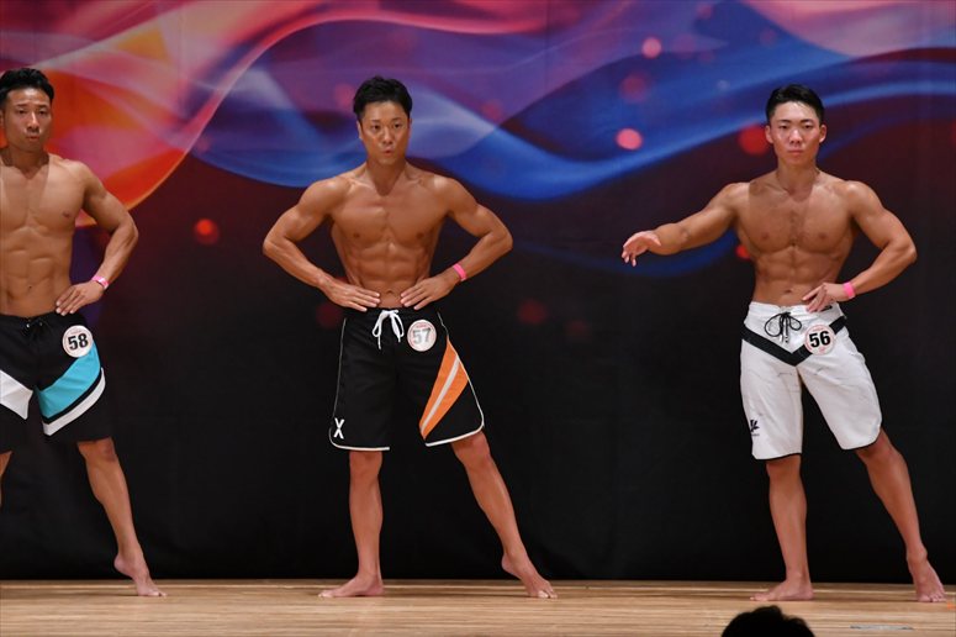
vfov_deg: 4.8
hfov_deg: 7.2
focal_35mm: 285
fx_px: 7565
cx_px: 478
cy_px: 318
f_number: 5.6
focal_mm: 190
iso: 3200
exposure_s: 1/400
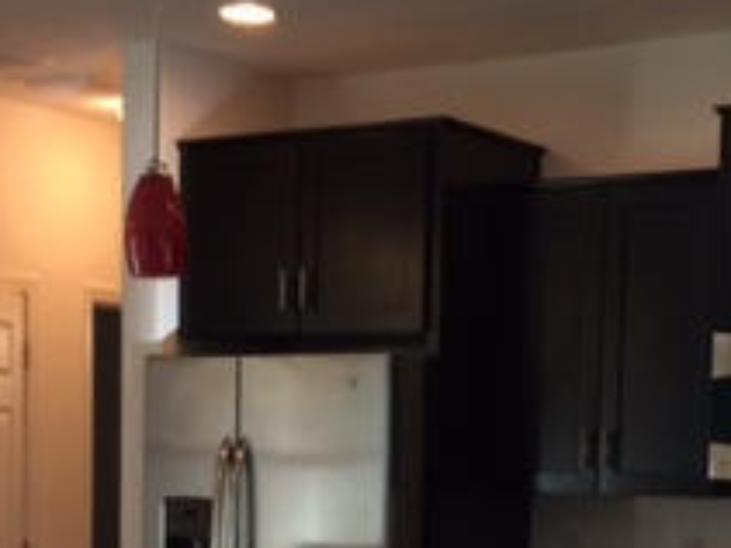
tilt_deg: -6.2
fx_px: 1857
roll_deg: -0.2
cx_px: 412
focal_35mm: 88
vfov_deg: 16.2
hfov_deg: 22.3
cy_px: 621
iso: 50
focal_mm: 4.15
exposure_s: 1/30
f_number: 2.2
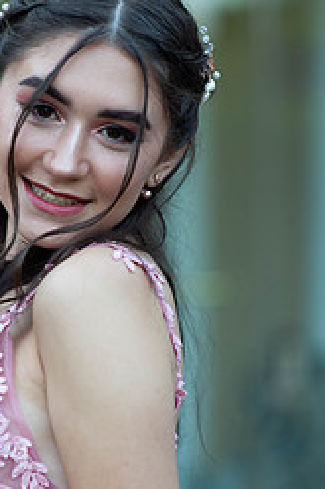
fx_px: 2088
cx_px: 82
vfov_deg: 13.3
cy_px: 282
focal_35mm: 154
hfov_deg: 8.9
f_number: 2
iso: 250
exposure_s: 1/640
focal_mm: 85
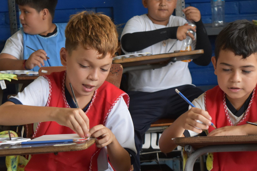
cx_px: 147
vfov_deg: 10.5
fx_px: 934
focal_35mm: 131
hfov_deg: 15.7
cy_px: 107
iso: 1600
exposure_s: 1/60
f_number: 5.6
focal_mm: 55
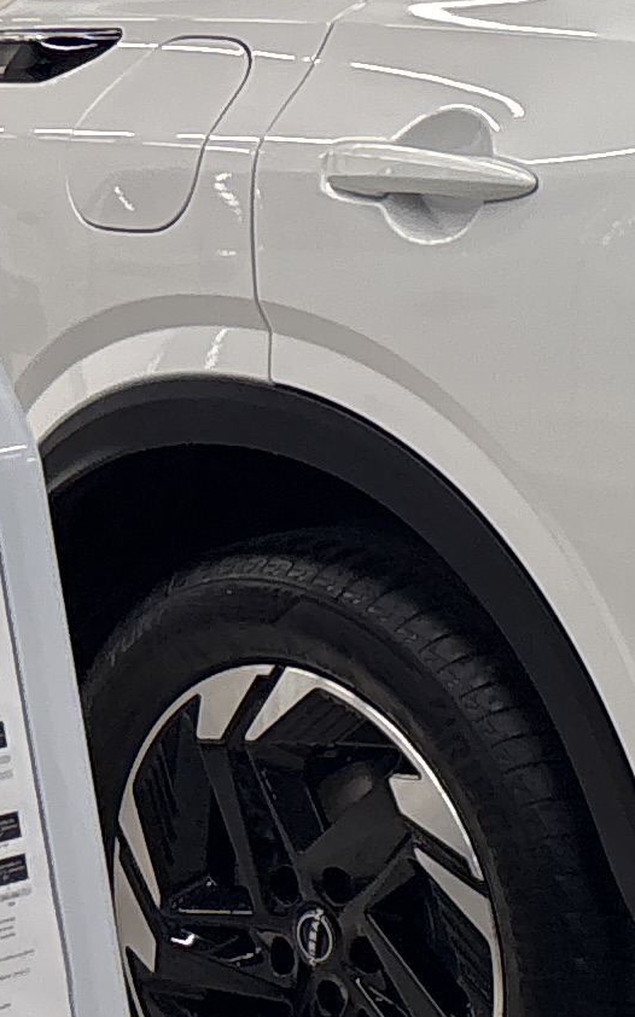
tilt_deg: -9.1
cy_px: 557
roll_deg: +1.4
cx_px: 2286
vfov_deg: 15.8
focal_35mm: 132
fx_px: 3656
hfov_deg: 7.7
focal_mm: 5.96
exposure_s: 1/100
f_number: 1.6
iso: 64
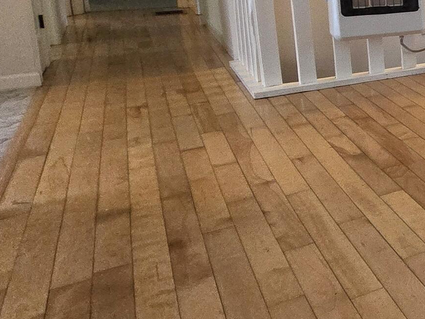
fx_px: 552
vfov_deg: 30.8
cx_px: 723
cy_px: 33
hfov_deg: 24.3
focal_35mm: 45
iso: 320
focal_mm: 2.2
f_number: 2.2
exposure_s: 1/60.2
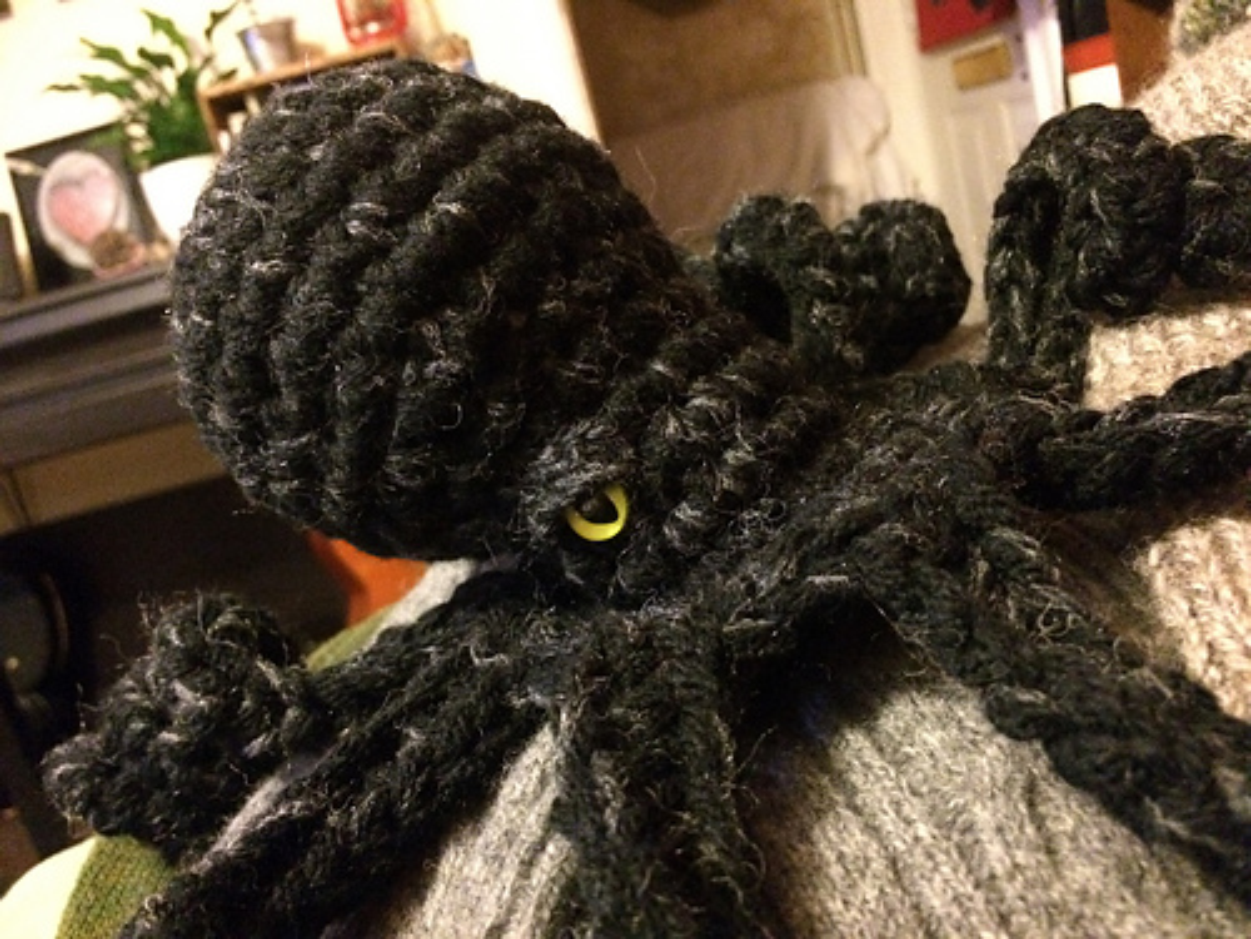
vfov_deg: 48.2
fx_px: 1048
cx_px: 626
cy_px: 470
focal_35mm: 29
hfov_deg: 61.7
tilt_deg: -14.7
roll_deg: +16.5
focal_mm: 4.15
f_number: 2.2
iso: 2000
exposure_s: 1/17
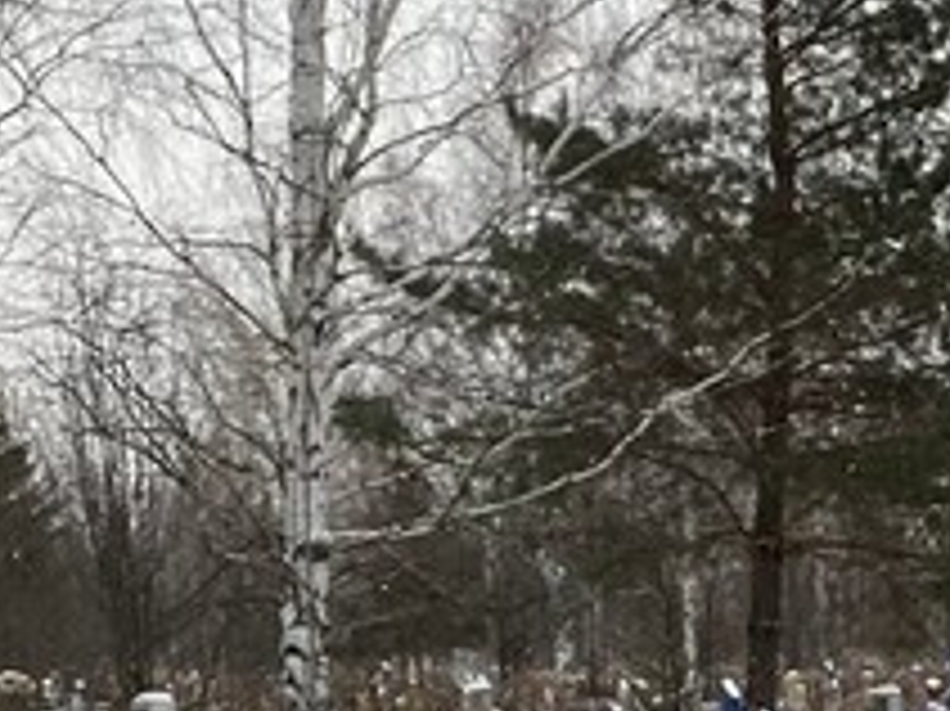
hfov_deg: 14.8
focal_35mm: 126
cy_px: 1368
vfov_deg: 10.8
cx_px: 1337
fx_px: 3456
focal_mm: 4.25
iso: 32
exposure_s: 1/150
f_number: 1.8
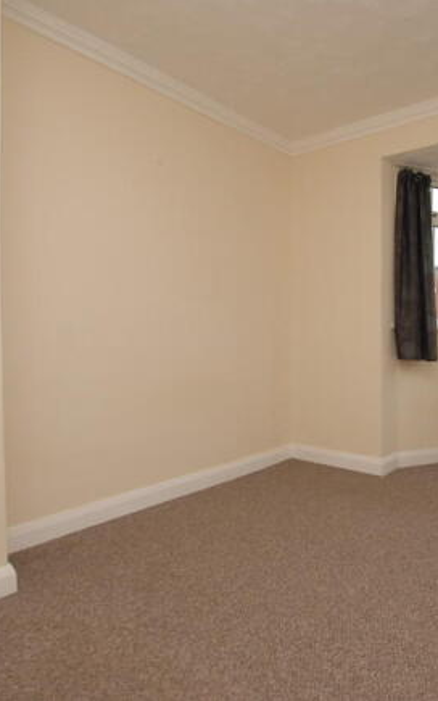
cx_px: 324
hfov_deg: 51.0
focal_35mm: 23
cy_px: 350
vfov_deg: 77.1
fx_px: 439
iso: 250
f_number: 6.3
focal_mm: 10
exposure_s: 1/160
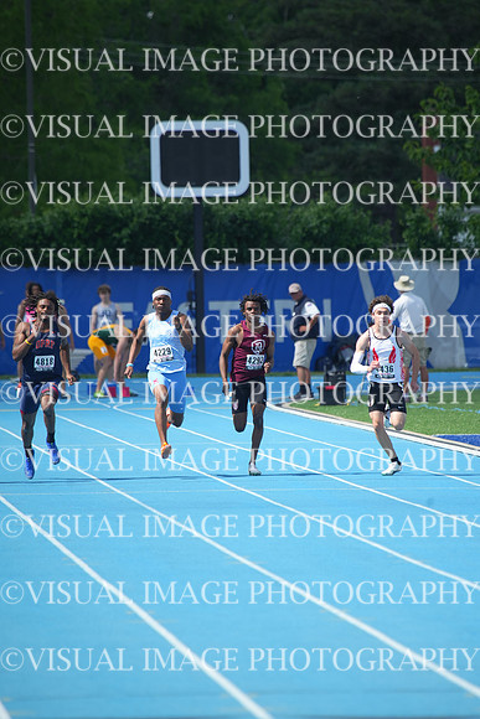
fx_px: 7995
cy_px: 360
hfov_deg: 3.4
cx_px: 240
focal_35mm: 400
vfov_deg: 5.2
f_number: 6.3
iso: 400
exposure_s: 1/1250
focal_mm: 400
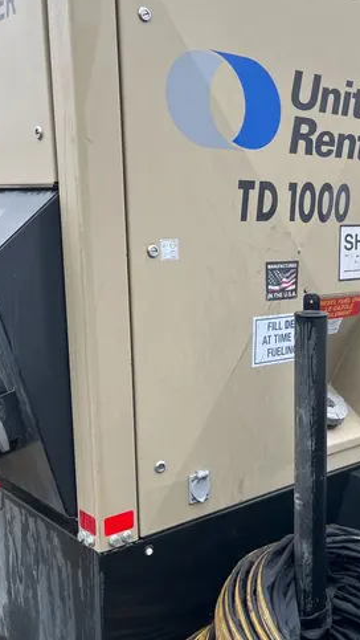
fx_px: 729
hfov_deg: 26.7
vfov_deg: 47.2
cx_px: 327
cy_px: 362
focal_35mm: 43
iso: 40
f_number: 1.6
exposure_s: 1/122
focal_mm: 5.1
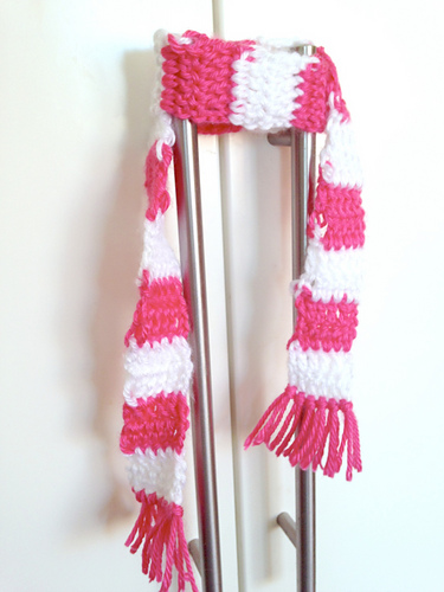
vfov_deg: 55.4
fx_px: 564
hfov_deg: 42.9
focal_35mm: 33
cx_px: 222
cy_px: 296
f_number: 2.4
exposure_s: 1/20
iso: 64
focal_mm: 4.12
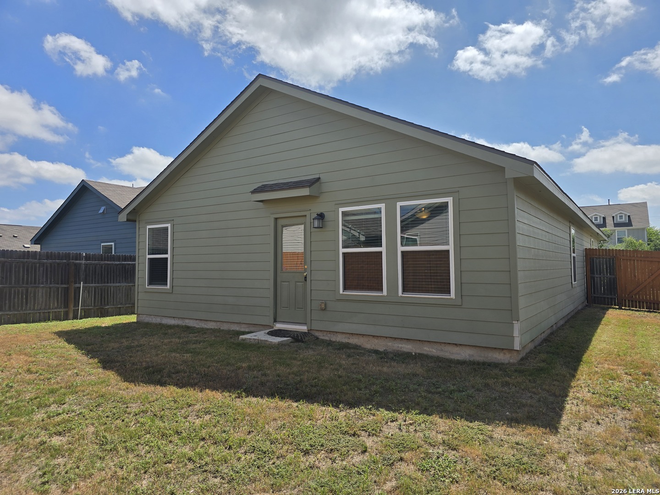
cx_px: 330
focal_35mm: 23
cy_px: 248
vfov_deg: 58.9
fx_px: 439
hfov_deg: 73.9
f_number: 1.7
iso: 12
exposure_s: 1/1173
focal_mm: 6.3
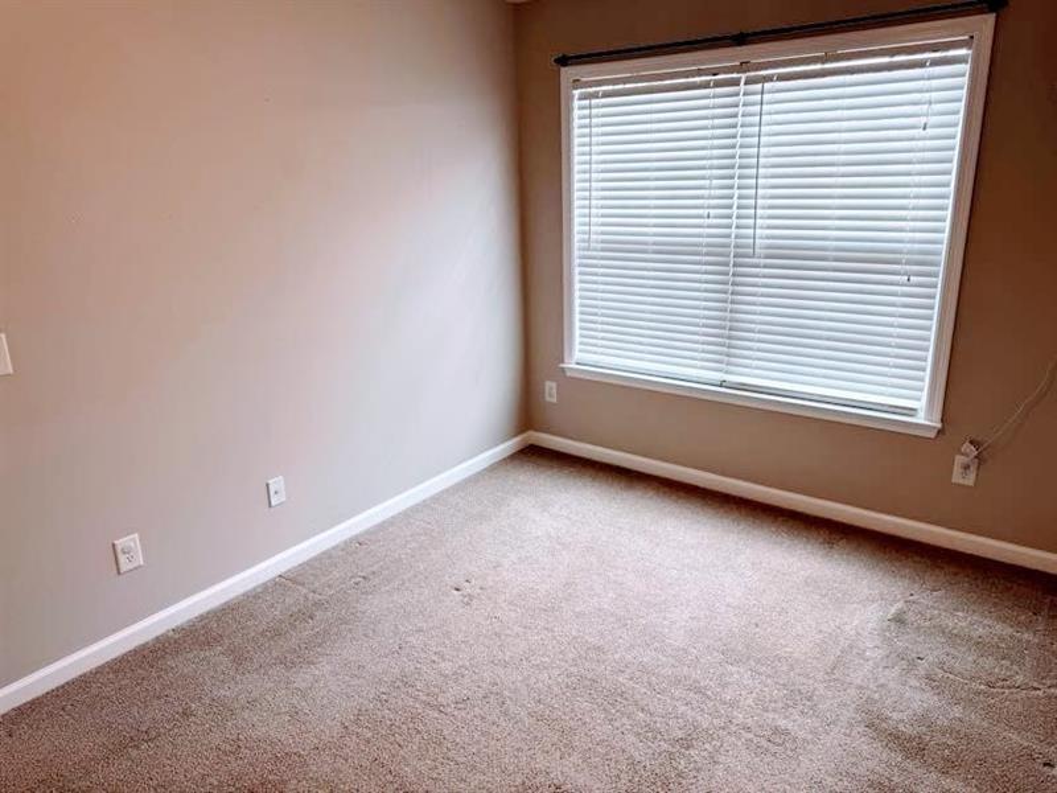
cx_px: 528
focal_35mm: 24
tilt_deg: -16.7
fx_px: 733
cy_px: 396
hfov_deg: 71.6
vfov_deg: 56.8
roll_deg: +1.8
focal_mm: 6.76
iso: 80
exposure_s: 1/120
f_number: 1.78
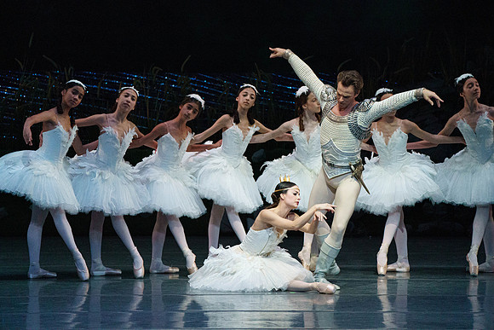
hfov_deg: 5.2
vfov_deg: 3.4
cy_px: 165
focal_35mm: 400
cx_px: 247
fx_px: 5490
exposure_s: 1/320
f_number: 5.6
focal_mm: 400
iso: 8000
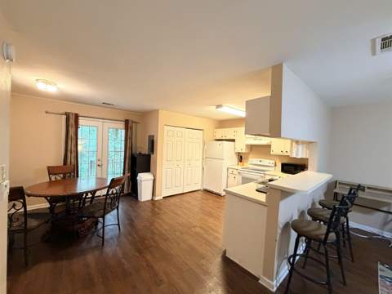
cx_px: 196
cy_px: 147
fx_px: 159
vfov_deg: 85.7
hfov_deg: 102.1
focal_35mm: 14
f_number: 2.2
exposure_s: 1/60
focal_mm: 2.22
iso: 640
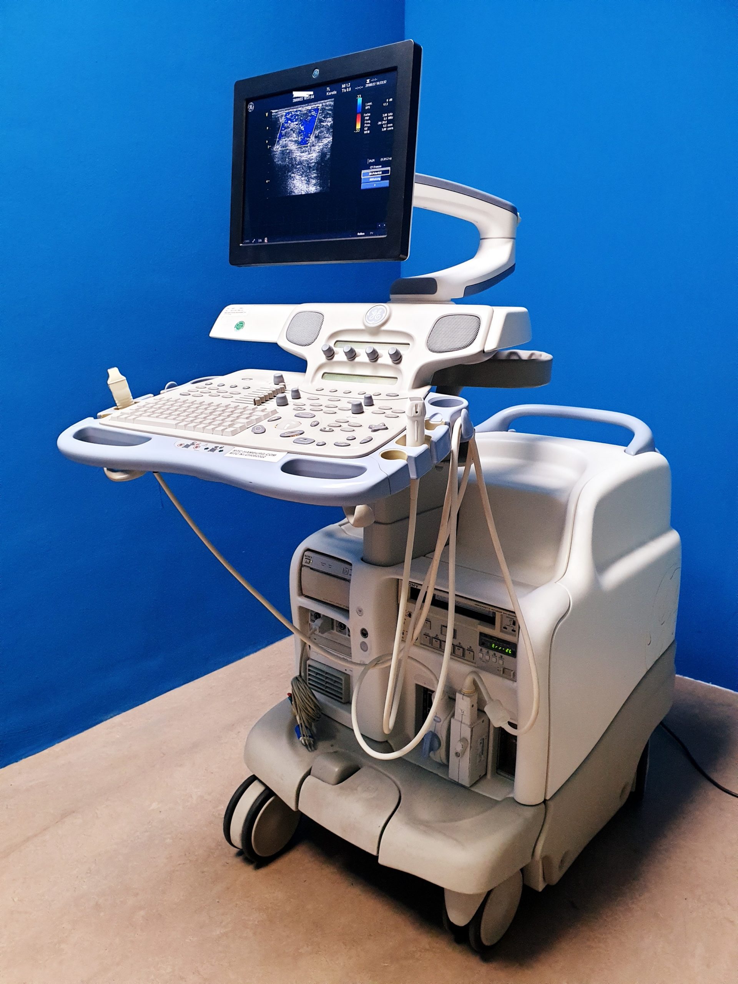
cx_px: 369
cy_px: 492
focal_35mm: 26
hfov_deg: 53.1
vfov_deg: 67.3
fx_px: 739
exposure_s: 1/50
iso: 400
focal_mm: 4.3
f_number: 2.4
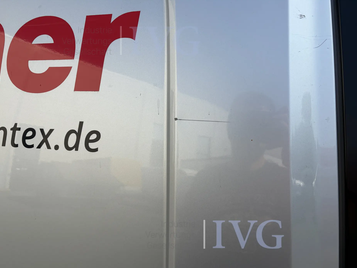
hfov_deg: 65.3
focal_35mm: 27
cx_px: 173
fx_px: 278
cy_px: 137
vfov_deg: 51.4
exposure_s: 1/2639
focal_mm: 5.96
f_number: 1.6
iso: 50
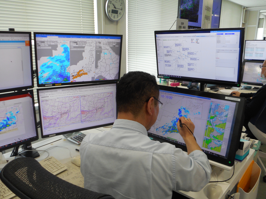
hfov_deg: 61.7
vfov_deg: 48.2
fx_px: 223
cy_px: 100
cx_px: 133
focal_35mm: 29
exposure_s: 1/30
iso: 125
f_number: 4
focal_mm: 5.2
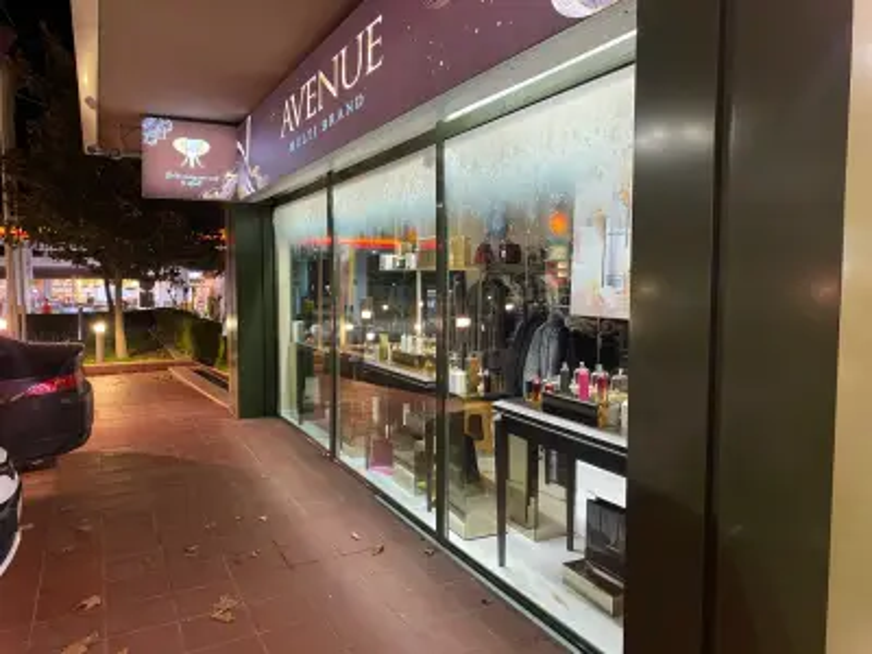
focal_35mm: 26
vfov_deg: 53.1
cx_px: 436
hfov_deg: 67.3
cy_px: 327
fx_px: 655
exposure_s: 1/33
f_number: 1.8
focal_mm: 4.25
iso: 400
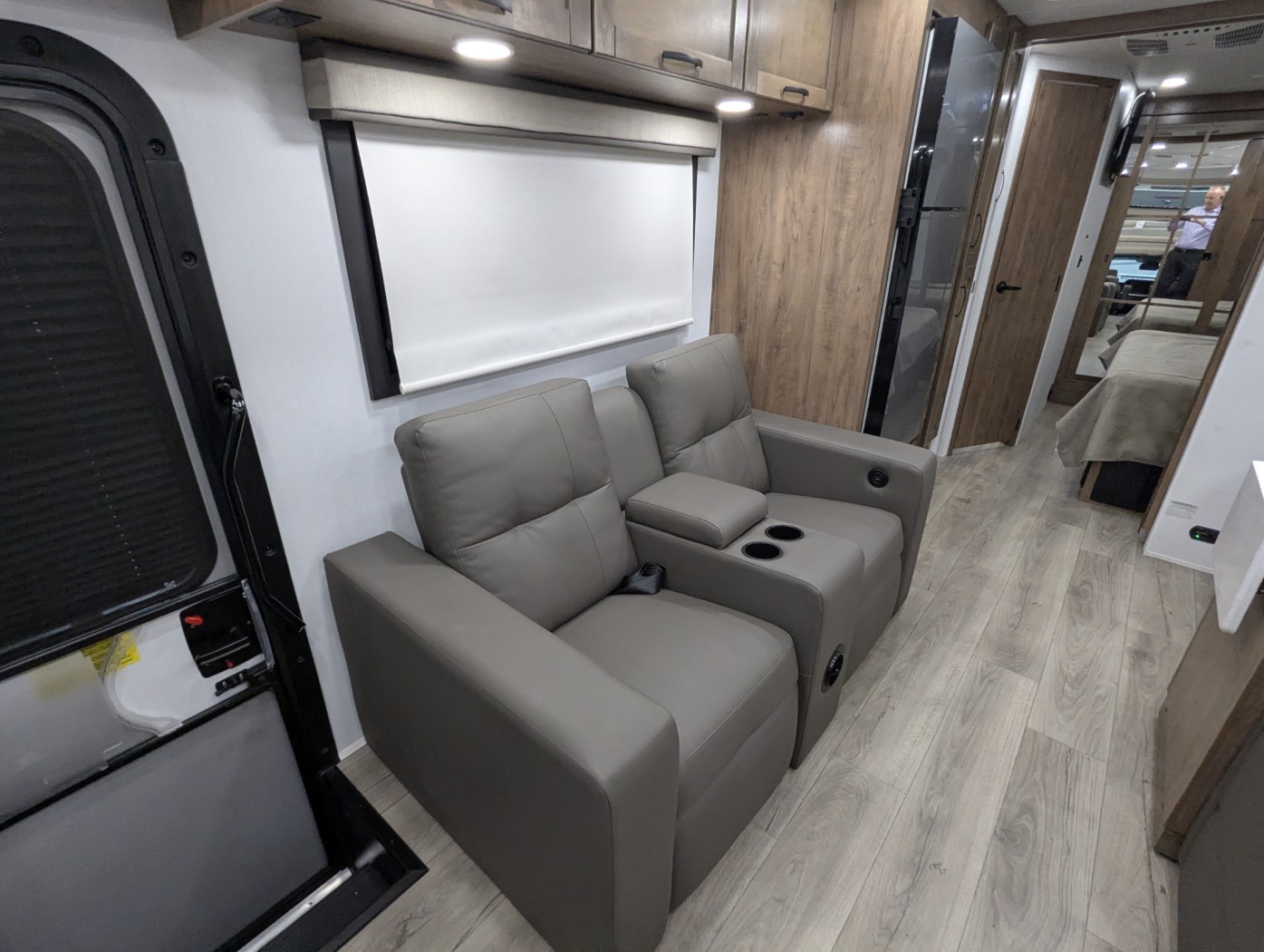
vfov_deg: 78.2
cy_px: 476
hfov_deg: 94.4
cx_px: 632
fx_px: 585
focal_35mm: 16
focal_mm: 2.35
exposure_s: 1/78.6
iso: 346
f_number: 2.2
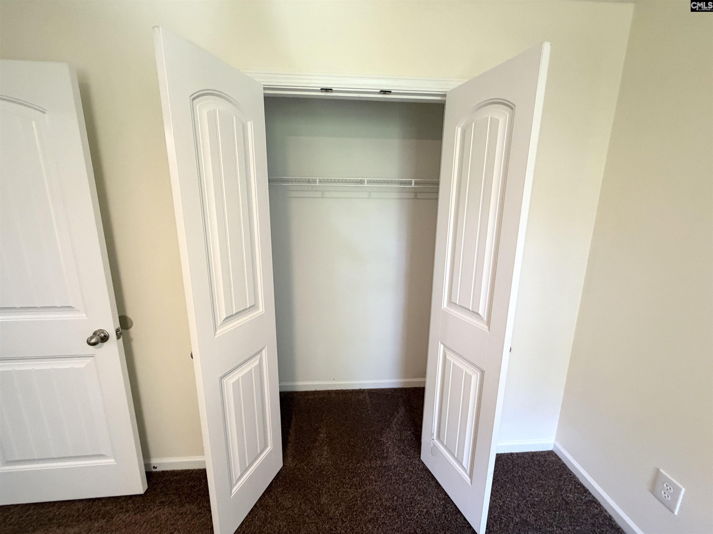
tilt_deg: -9.8
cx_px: 356
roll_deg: -0.5
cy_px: 267
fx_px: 288
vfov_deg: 85.7
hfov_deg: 102.1
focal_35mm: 14
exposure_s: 1/60
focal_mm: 2.22
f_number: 2.2
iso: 320
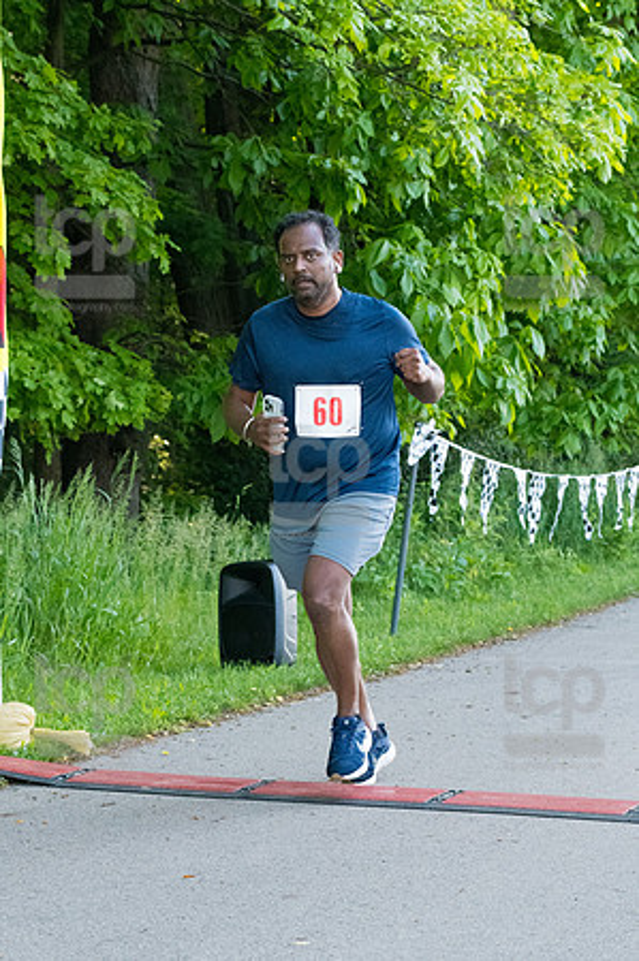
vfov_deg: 19.5
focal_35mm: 105
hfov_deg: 13.0
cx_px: 320
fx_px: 2802
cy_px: 480
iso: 4000
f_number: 5.6
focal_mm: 70
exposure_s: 1/1600
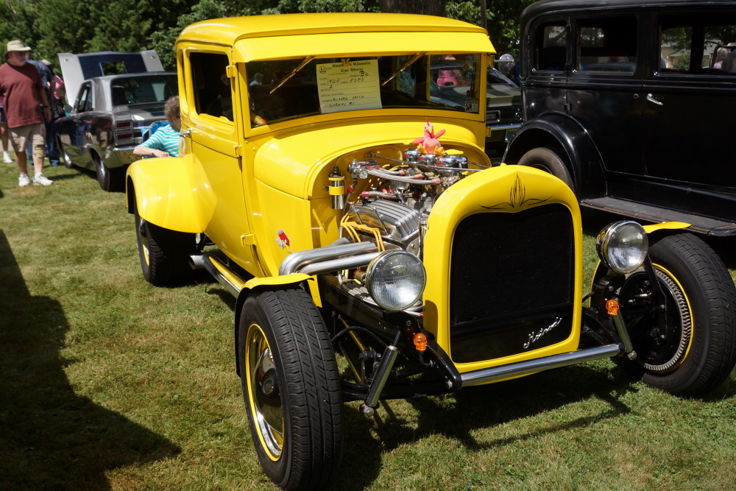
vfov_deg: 35.1
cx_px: 368
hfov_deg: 50.7
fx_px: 777
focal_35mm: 38
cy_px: 246
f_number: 6.3
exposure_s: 1/160
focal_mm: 18
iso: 100
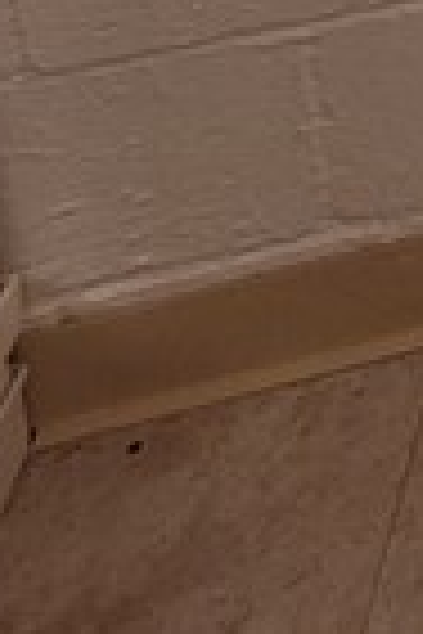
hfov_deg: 8.9
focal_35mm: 98
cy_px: -962
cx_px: 1521
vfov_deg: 13.6
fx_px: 1727
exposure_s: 1/60
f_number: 2.2
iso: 50
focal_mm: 1.74
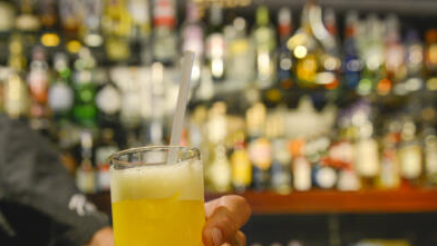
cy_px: 202
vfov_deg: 22.3
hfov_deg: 38.9
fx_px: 614
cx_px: 164
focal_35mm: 53
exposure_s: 1/100
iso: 1250
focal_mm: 31
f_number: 3.5
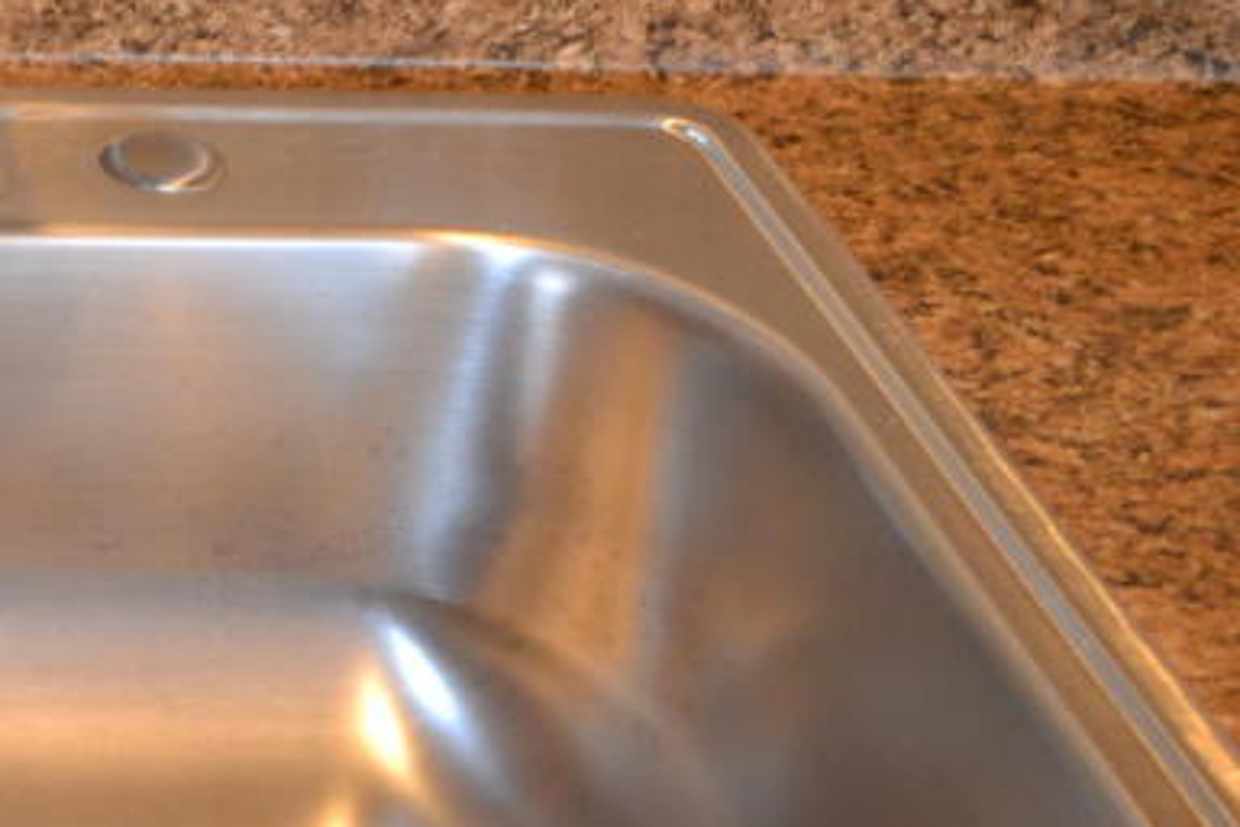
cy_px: 168
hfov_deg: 20.3
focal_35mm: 90
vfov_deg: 15.1
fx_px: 3100
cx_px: -465
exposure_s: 1/60
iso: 720
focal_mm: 20
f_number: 3.8
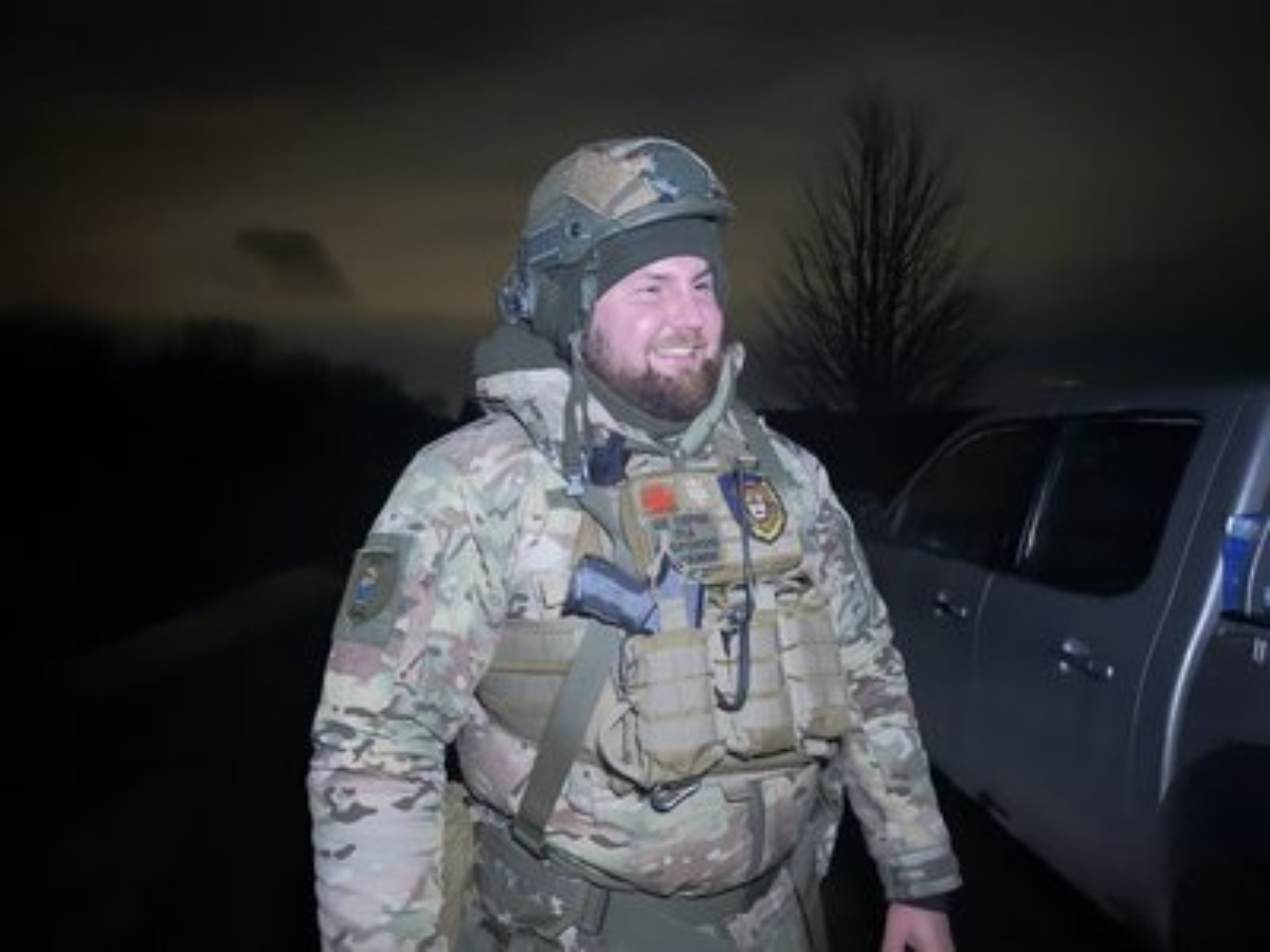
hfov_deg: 71.6
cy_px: 476
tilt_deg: -1.9
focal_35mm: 24
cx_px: 635
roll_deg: -0.7
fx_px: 881
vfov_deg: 56.8
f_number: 1.78
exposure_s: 1/15
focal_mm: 6.76
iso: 2000
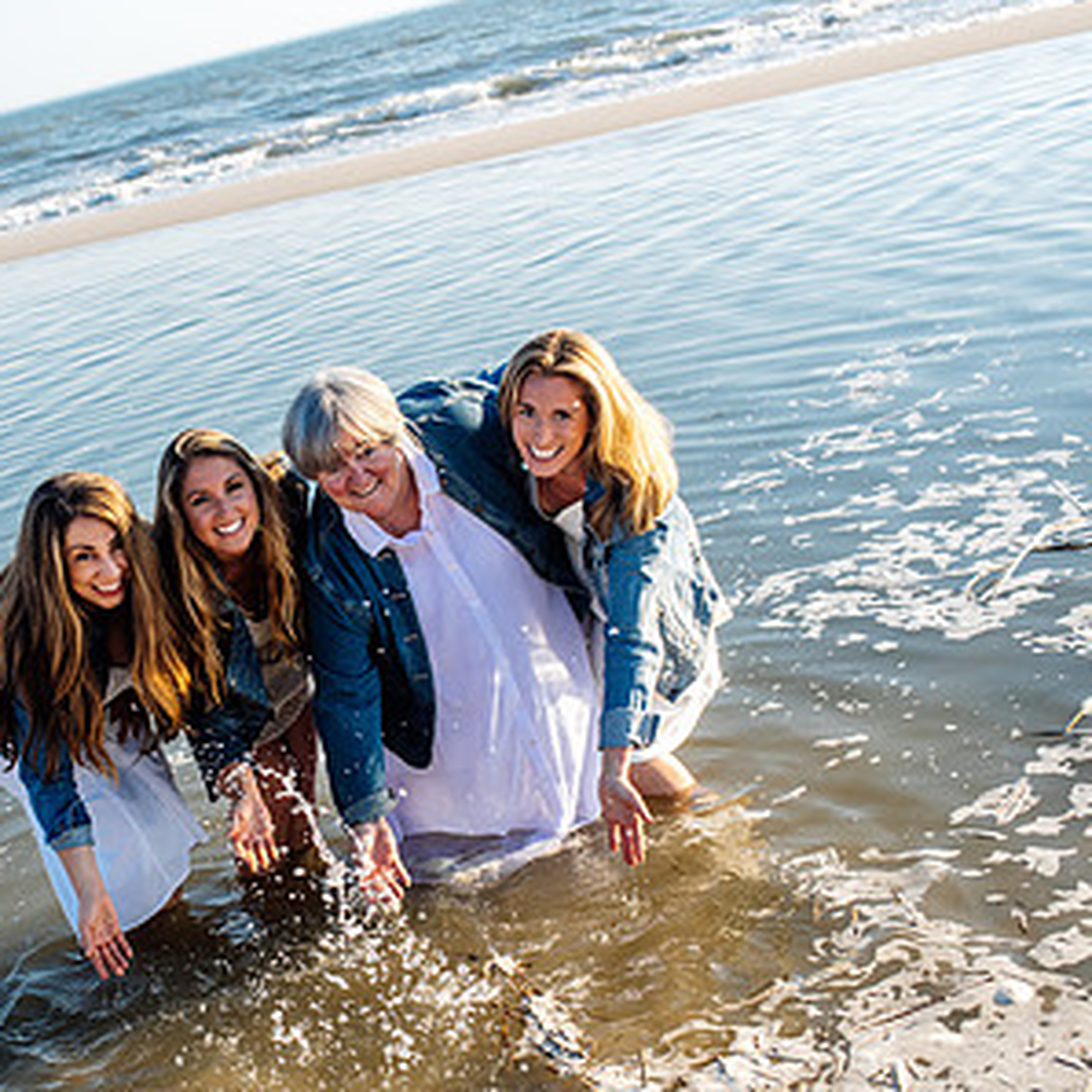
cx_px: 191
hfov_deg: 28.8
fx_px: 2070
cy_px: 687
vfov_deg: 29.4
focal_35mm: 58
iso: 160
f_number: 4.5
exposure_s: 1/500
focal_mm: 35
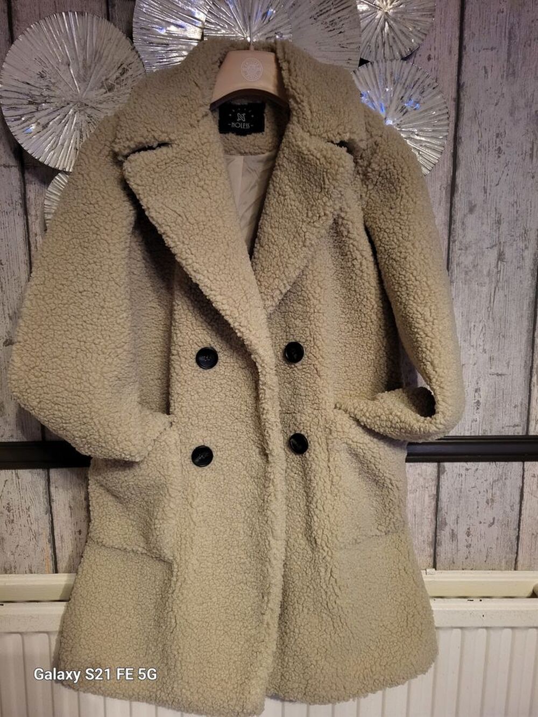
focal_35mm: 26
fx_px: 539
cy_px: 358
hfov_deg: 53.1
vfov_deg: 67.3
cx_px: 269
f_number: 1.8
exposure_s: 1/25
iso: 500
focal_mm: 5.4
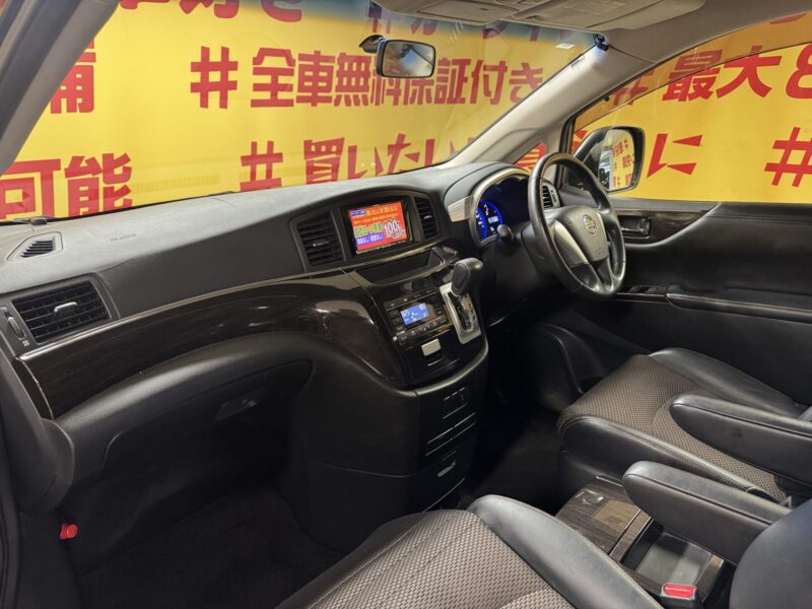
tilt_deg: -18.4
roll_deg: +0.9
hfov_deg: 71.6
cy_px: 304
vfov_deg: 56.8
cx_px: 406
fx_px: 563
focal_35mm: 24
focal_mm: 6.76
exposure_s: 1/50
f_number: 1.78
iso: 400
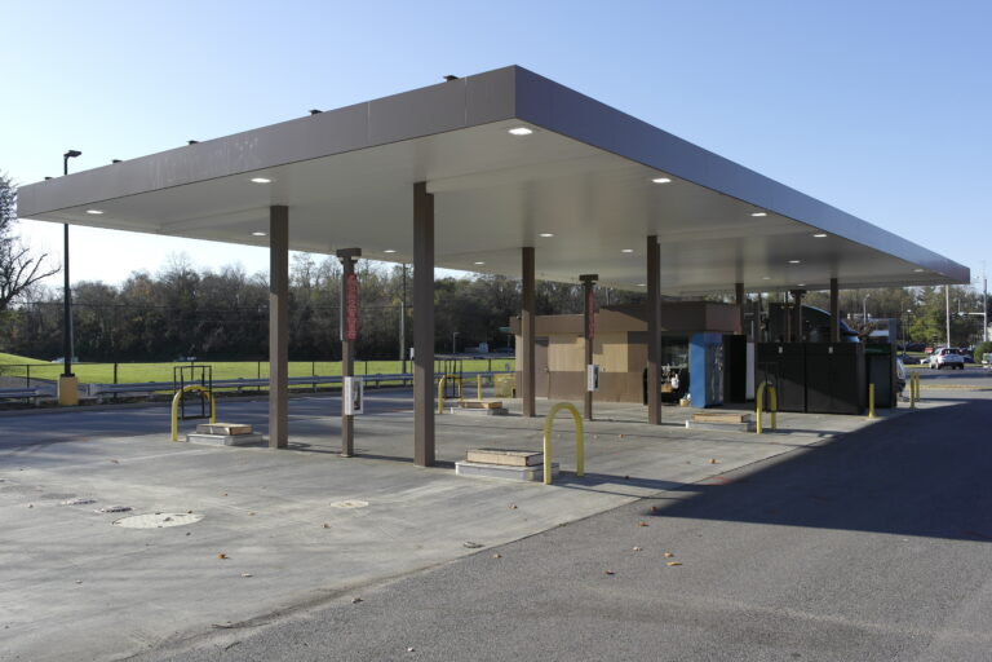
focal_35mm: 30
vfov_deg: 43.6
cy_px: 331
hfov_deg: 61.9
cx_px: 496
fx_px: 827
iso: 100
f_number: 6.3
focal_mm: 20
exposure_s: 1/250
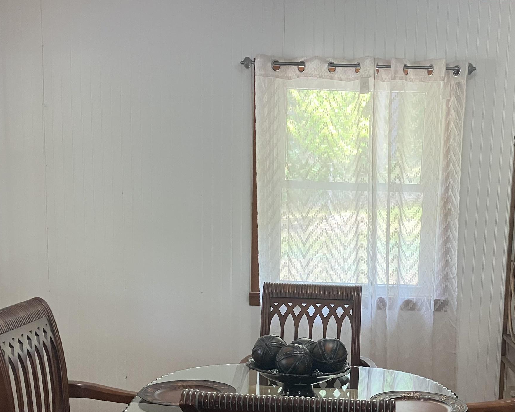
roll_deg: -1.8
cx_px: 317
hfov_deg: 38.6
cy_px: 291
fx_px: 732
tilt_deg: -7.4
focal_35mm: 48
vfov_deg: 31.1
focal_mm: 3.99
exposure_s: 1/60
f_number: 1.8
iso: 100
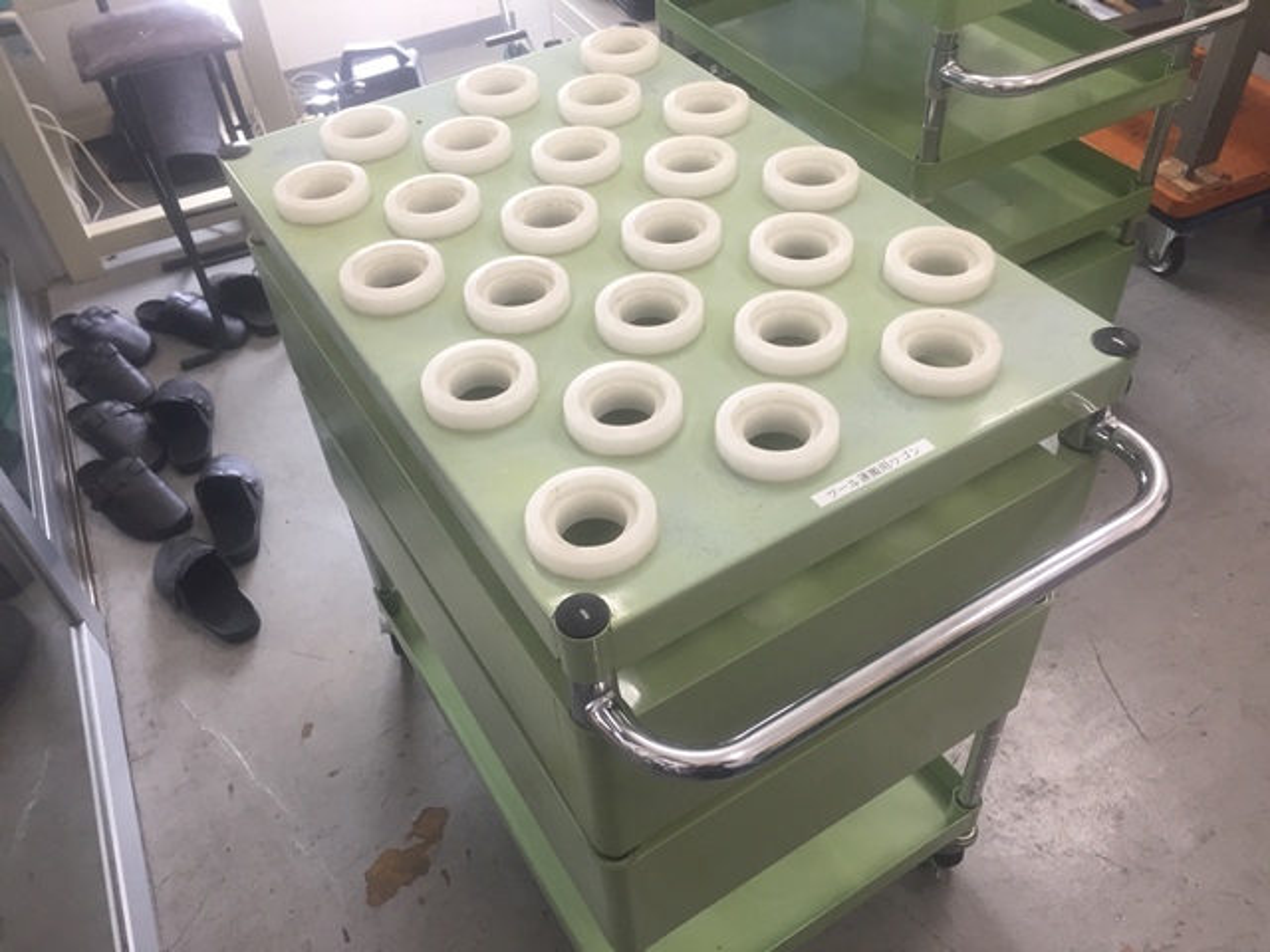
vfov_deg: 48.2
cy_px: 476
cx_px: 635
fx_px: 1064
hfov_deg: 61.7
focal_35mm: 29
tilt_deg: -45.5
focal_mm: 4.15
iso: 32
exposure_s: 1/30
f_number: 2.2
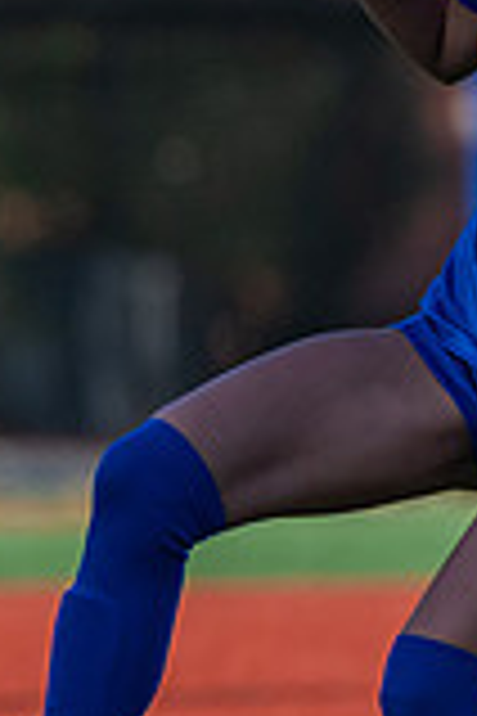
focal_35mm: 1177
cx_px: -130
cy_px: 287
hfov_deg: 1.2
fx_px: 23391
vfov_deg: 1.8
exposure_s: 1/2000
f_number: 2.8
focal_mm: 200
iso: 320
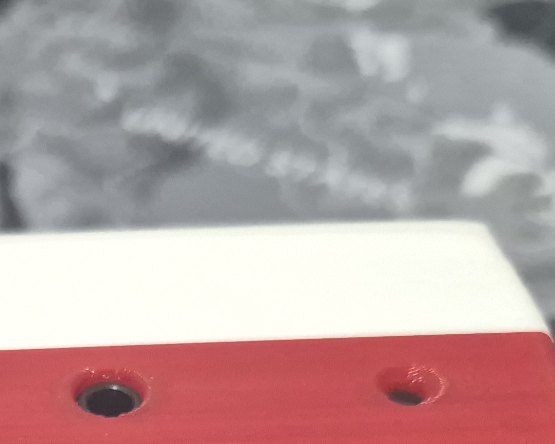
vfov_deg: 16.4
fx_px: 1364
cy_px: 718
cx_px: -60
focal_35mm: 83
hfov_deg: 21.8
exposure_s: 1/100
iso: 800
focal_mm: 5.4
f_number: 1.8
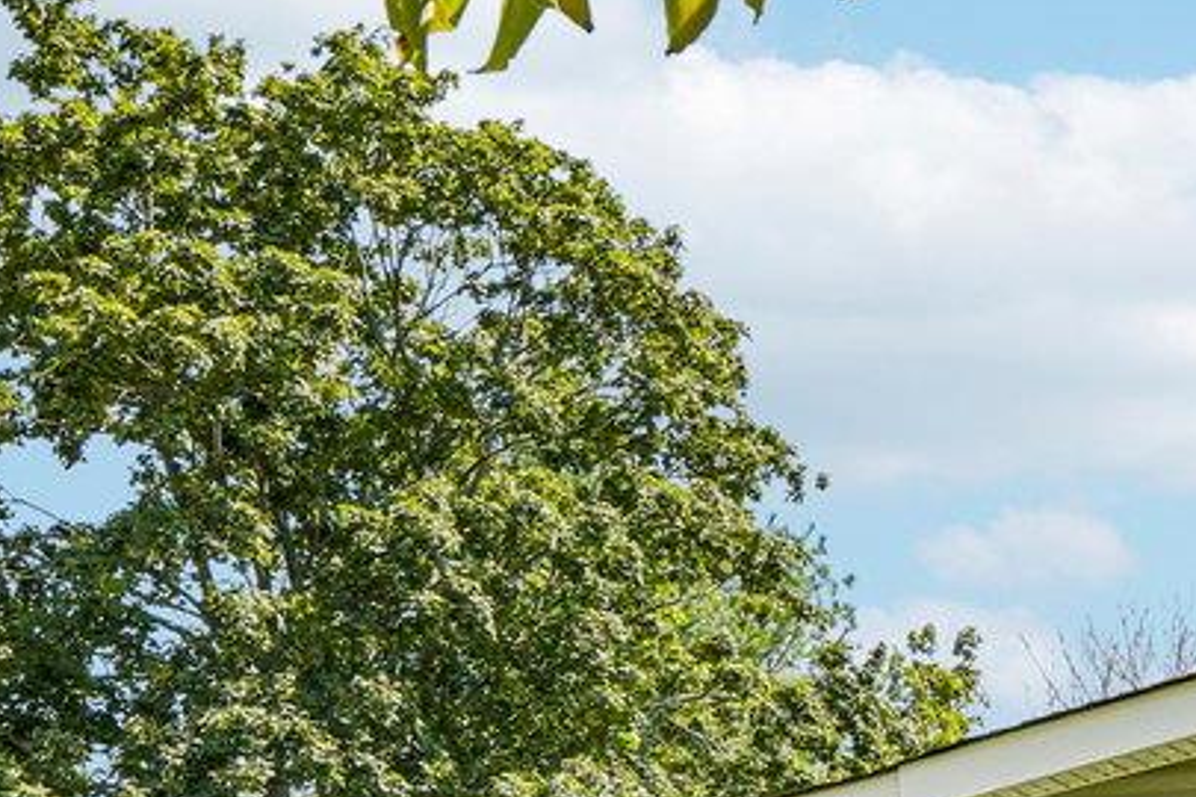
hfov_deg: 19.5
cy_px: 1297
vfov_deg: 13.2
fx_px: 3189
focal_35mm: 96
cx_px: 1589
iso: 160
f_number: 9
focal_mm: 19
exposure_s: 1/200
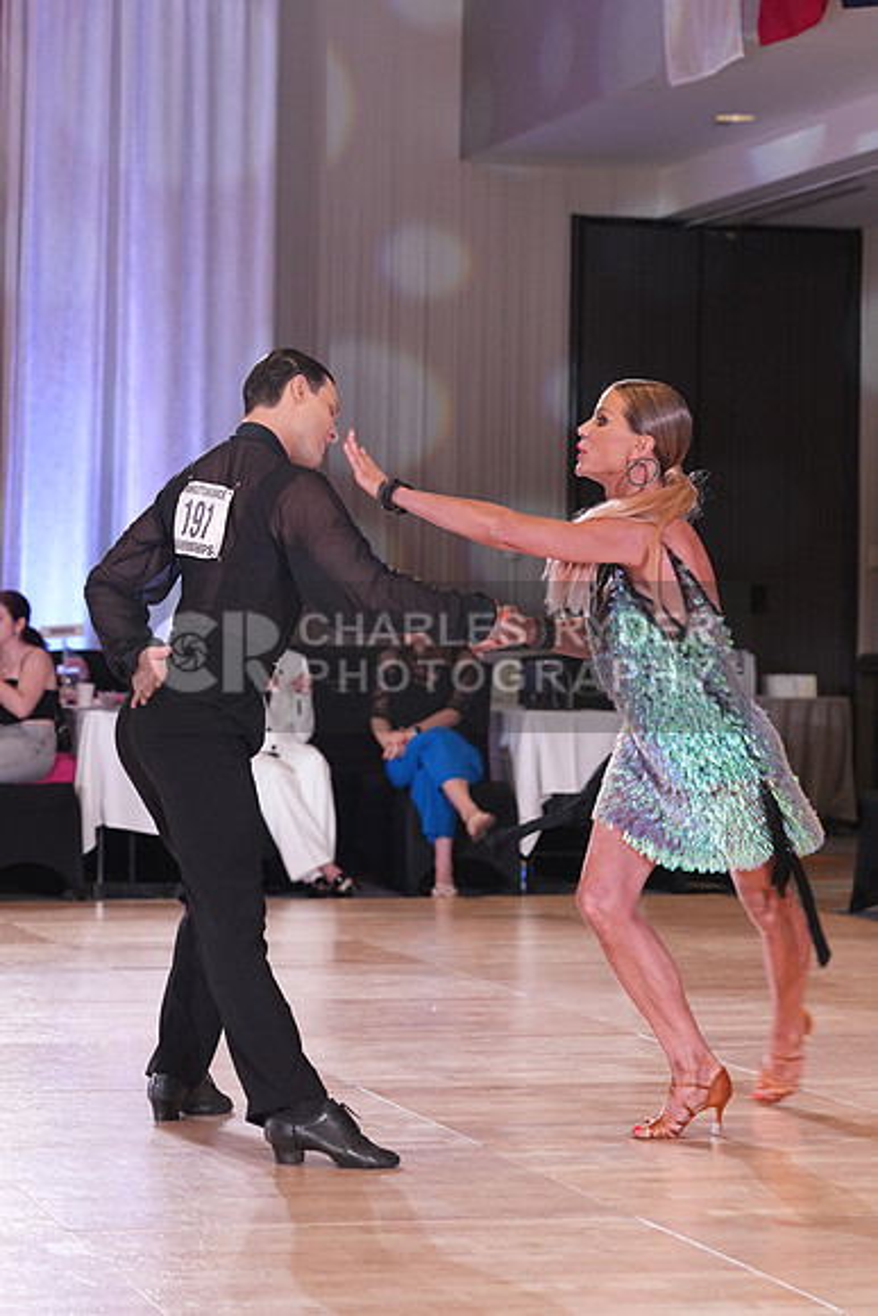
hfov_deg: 14.3
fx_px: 3510
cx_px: 439
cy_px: 658
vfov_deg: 21.2
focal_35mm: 96
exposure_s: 1/200
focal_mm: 96
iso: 2500
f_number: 5
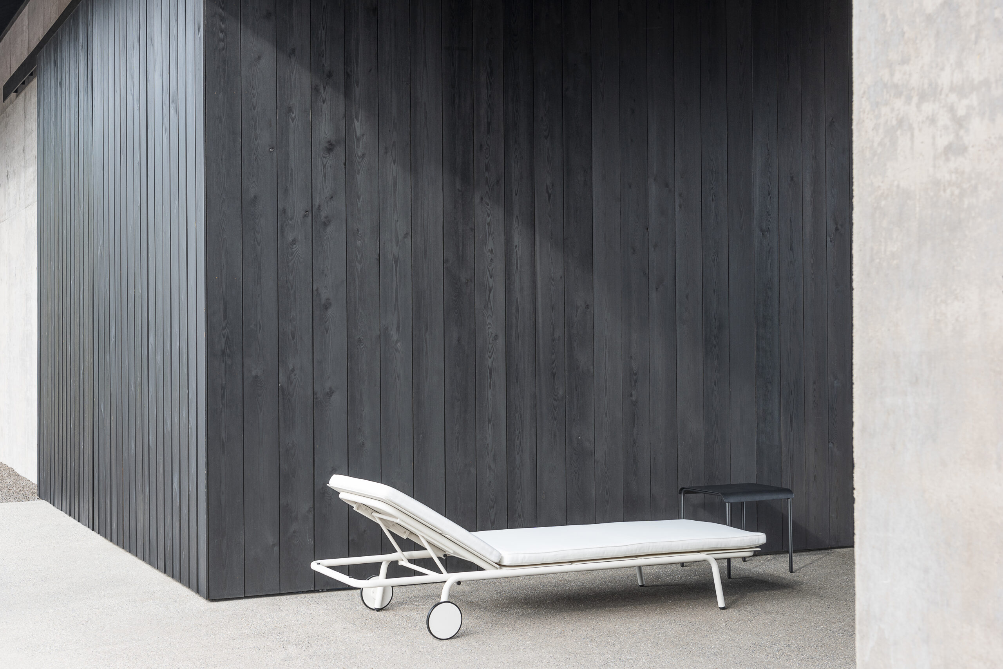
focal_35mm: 50
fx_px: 1394
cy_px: 334
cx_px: 502
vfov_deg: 27.0
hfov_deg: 39.6
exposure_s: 1/25
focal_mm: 50
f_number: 8
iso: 100
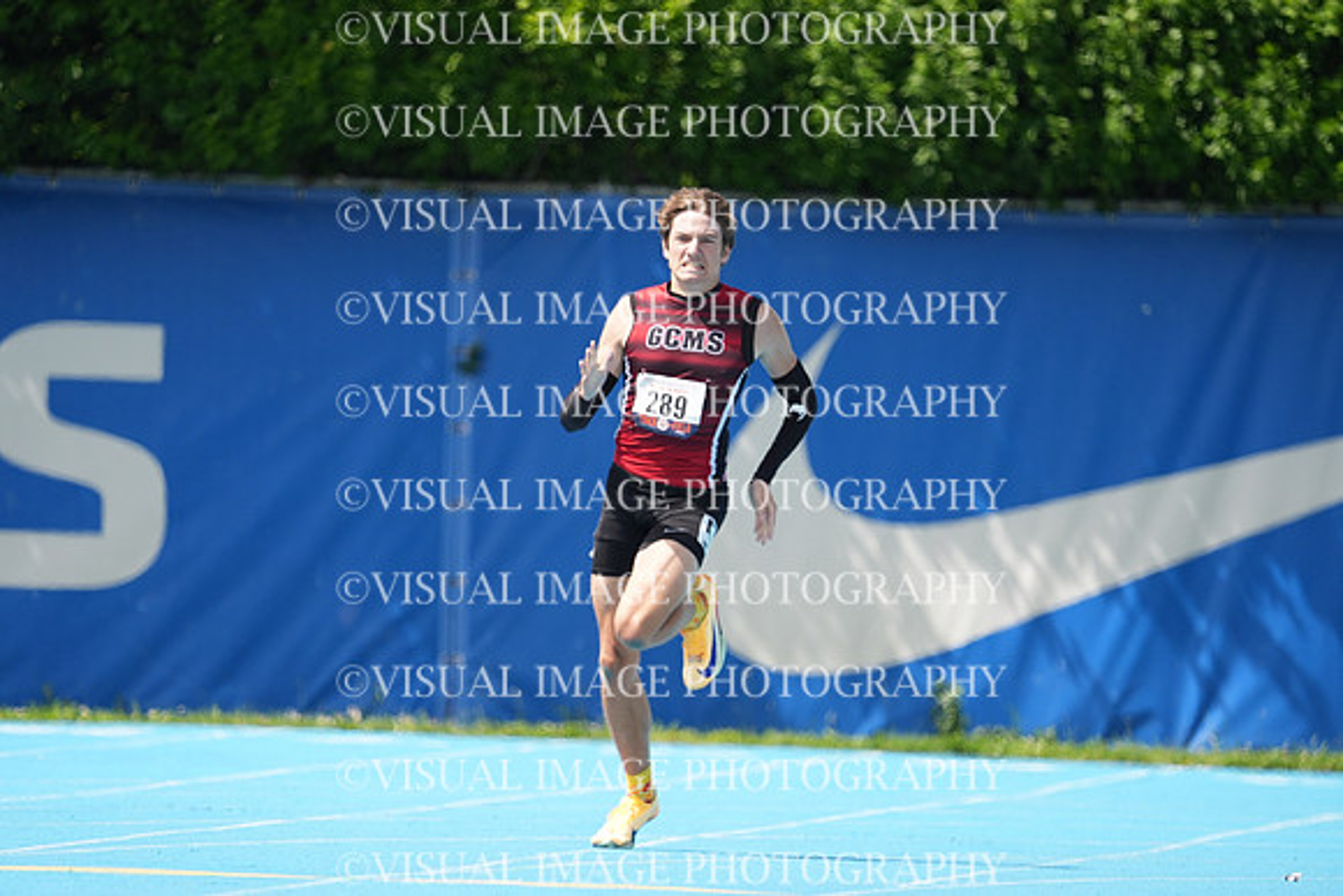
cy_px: 448
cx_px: 672
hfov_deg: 3.5
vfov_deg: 2.3
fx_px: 21940
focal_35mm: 588
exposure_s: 1/1000
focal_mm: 588
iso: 500
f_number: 6.3
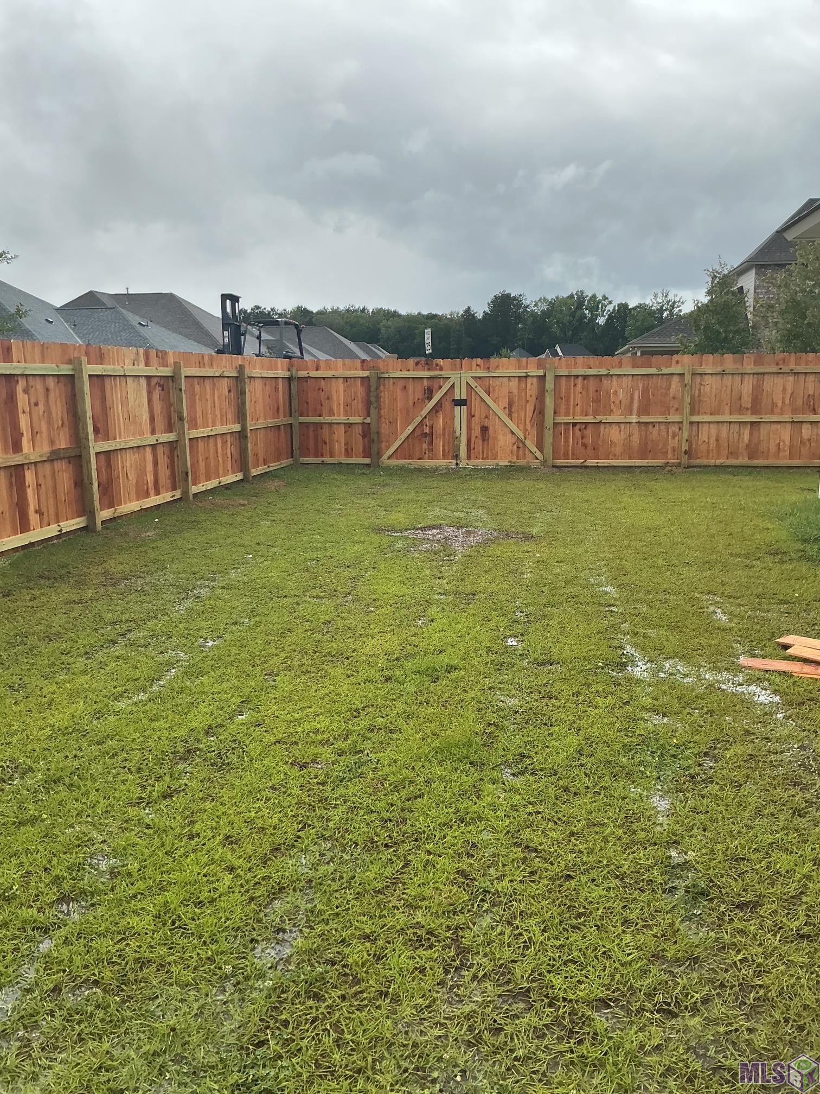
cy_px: 547
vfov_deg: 61.7
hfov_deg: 48.2
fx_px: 916
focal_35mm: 29
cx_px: 410
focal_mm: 3
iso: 20
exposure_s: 1/120
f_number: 1.8
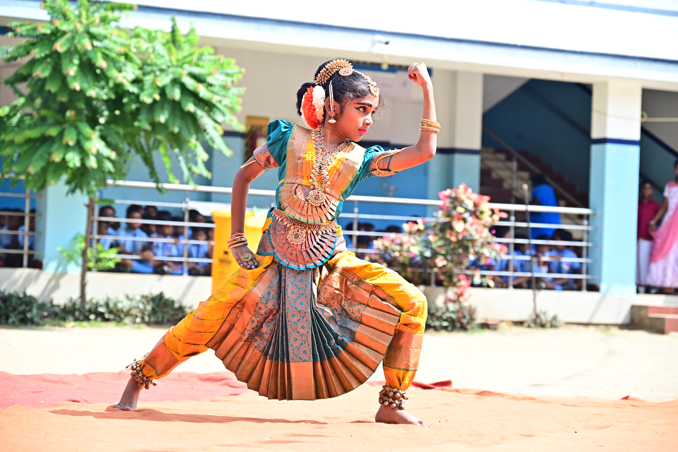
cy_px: 226
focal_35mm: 120
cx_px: 339
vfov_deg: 11.4
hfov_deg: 17.1
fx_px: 2261
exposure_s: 1/200
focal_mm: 120
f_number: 6.3
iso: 200
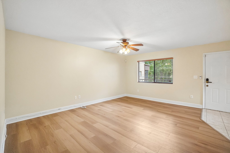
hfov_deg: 100.4
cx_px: 115
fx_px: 96
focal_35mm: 15
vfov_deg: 77.3
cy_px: 76
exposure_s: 1/30
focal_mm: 10
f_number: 8
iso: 1000
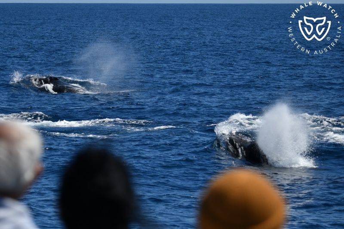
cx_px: 172
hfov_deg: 14.2
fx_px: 1385
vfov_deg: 9.5
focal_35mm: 145
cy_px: 114
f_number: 5
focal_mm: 145
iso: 500
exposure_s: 1/8000
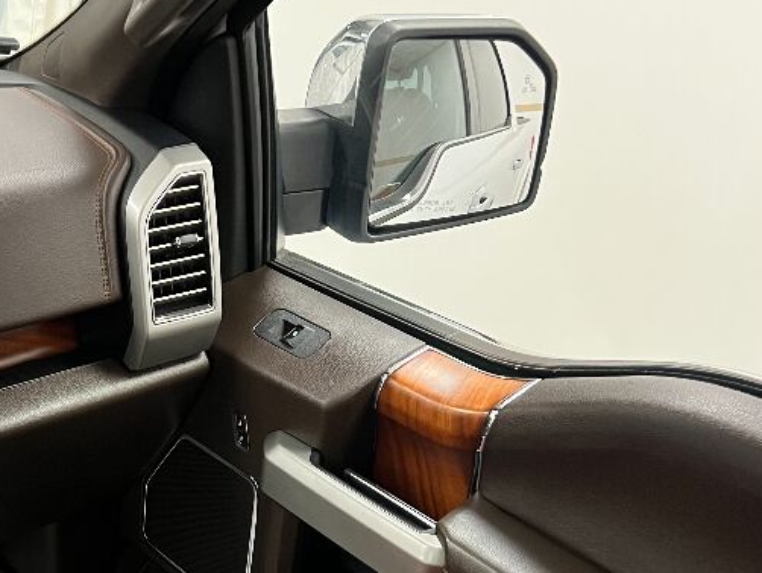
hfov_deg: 33.8
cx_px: 50
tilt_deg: -37.3
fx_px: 1167
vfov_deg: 26.3
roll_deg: -2.2
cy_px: 549
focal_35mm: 53
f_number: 1.5
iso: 500
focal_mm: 5.7
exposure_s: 1/60
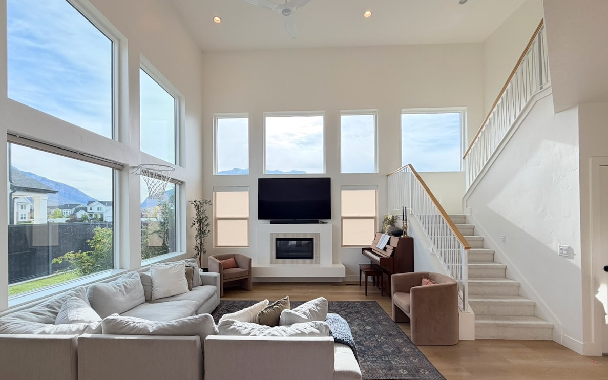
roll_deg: -0.1
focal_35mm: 16
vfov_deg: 70.9
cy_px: 217
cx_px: 295
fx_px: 265
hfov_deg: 97.8
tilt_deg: +0.3
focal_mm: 2.22
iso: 50
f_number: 2.2
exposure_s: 1/224
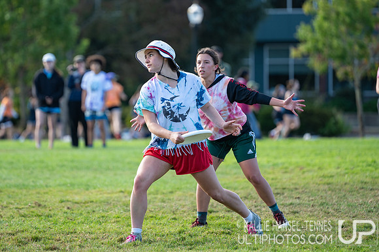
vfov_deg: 5.9
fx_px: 2455
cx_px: 158
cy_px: 97
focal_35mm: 233
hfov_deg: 8.8
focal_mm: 175
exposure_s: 1/1600
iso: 320
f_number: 2.8
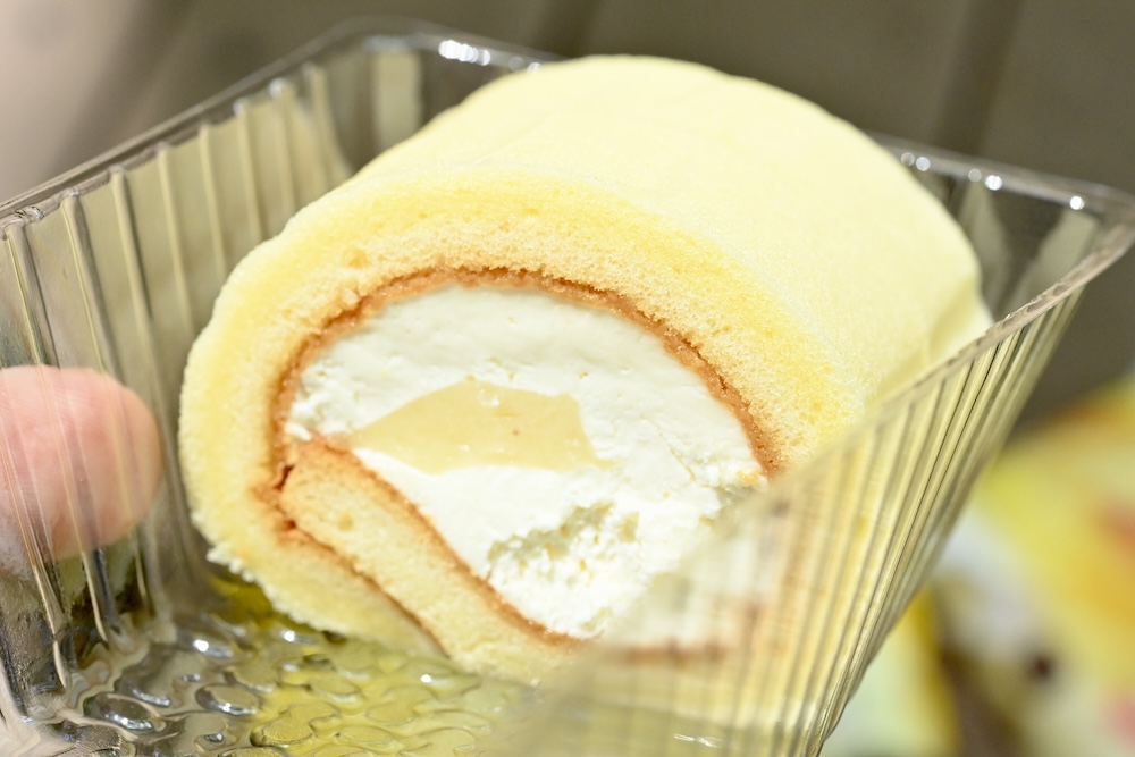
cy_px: 378
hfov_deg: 33.4
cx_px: 568
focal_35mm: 60
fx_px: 1892
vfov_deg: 22.6
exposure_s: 1/320
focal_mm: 60
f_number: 11
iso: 3200
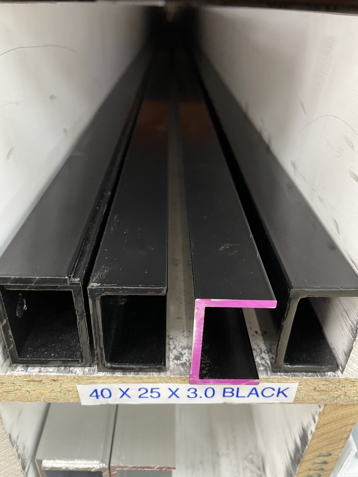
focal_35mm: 26
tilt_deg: -31.1
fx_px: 359
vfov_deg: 67.3
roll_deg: -0.6
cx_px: 179
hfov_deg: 53.1
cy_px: 238
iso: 500
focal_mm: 4.2
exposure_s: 1/50
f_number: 1.6
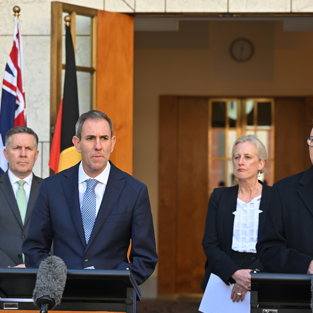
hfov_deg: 15.8
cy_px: 156
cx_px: 180
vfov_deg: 15.8
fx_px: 1125
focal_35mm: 110
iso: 320
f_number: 3.5
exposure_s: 1/320
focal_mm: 86
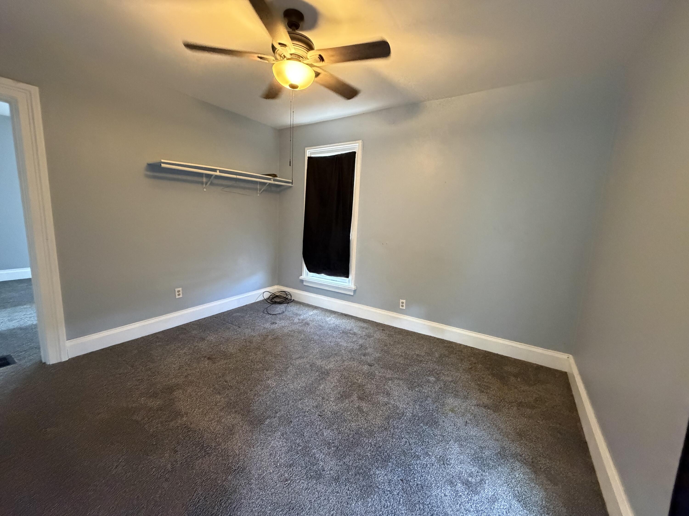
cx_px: 344
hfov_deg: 102.1
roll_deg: -3.1
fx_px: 279
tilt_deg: -9.0
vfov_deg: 85.7
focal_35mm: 14
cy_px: 258
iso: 1000
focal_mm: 2.22
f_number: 2.2
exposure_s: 1/60
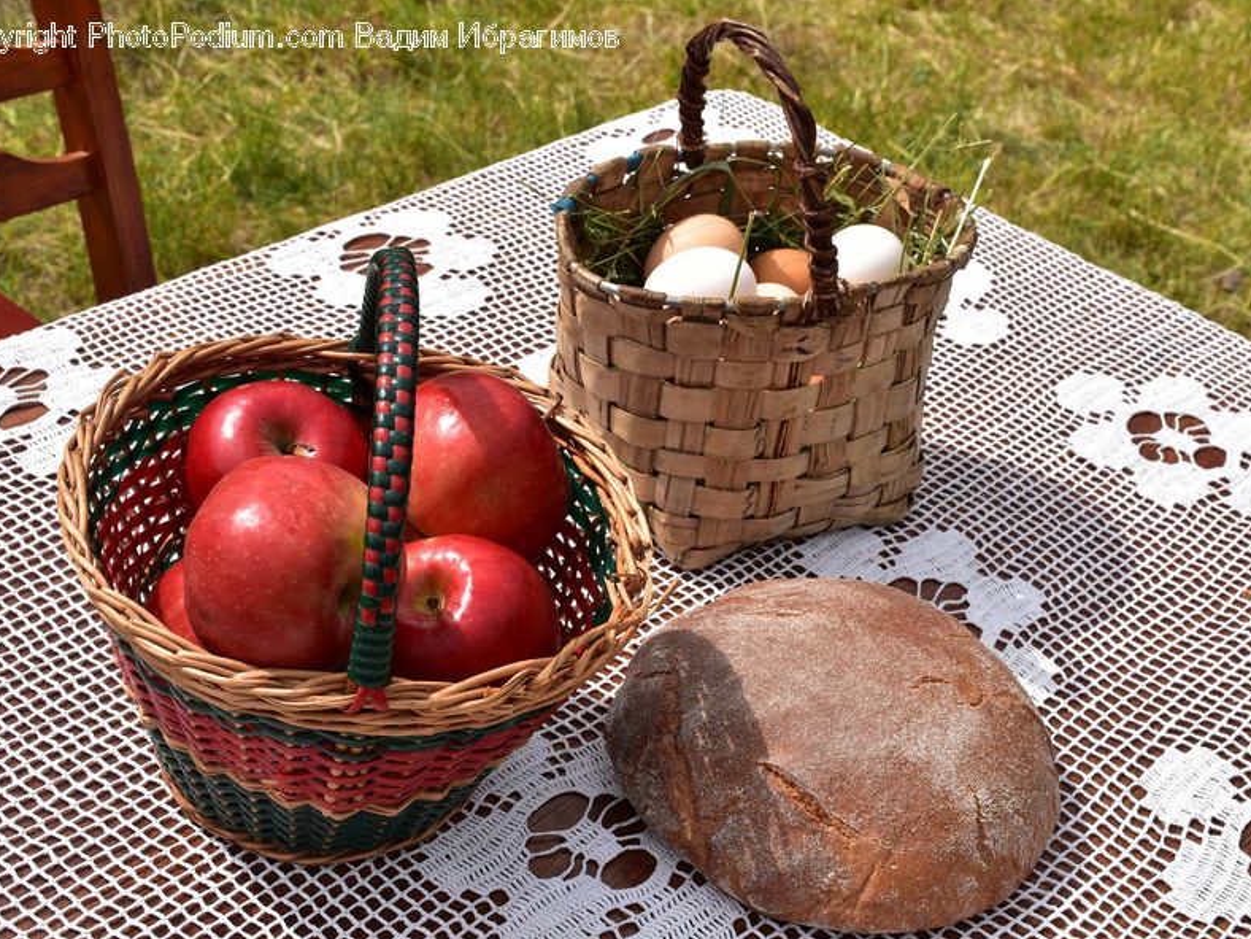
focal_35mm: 56
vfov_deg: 26.1
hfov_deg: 34.3
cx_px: 656
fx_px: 2024
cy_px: 474
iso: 100
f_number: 11
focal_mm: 34
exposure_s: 1/160
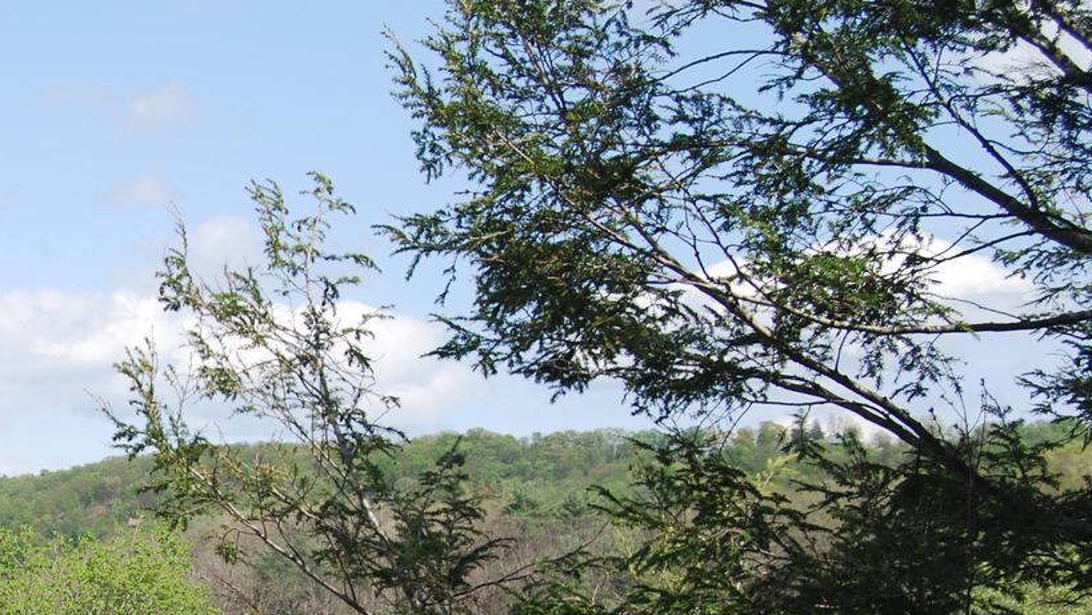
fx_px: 3417
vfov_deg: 10.2
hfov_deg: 17.5
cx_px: -121
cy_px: 668
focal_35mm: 118
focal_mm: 30
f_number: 7.1
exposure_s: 1/200
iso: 100
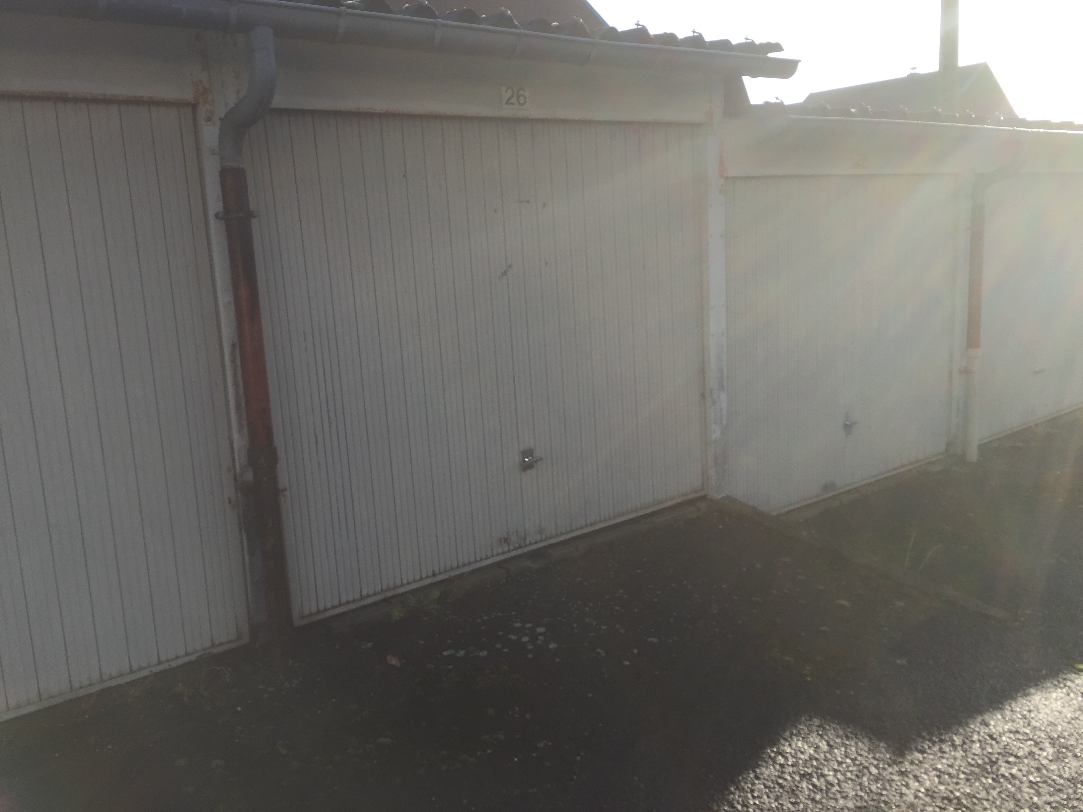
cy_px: 406
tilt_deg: -6.9
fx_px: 907
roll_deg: +4.3
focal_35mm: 29
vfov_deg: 48.2
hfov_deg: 61.7
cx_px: 542
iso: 32
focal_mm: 4.15
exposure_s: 1/1041
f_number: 2.2
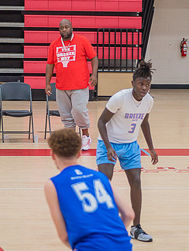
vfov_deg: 9.6
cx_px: 101
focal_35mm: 206
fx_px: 1499
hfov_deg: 7.2
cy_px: 116
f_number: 4.8
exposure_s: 1/250
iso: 1000
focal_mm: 120
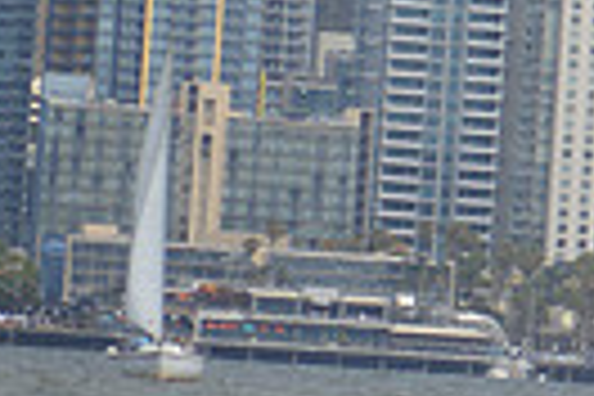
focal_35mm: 803
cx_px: 1269
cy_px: 94
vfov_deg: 1.7
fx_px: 13248
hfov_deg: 2.6
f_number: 6.3
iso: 100
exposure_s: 1/640
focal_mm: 122
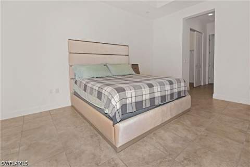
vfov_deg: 77.3
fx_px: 104
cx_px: 125
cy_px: 84
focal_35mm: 15
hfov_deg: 100.4
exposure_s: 1/60
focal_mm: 10
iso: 100
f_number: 8
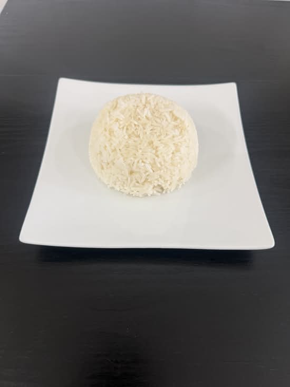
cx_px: 145
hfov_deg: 56.8
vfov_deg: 71.6
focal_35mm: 24
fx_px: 268
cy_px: 194
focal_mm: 6.76
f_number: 1.78
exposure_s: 1/60
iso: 125
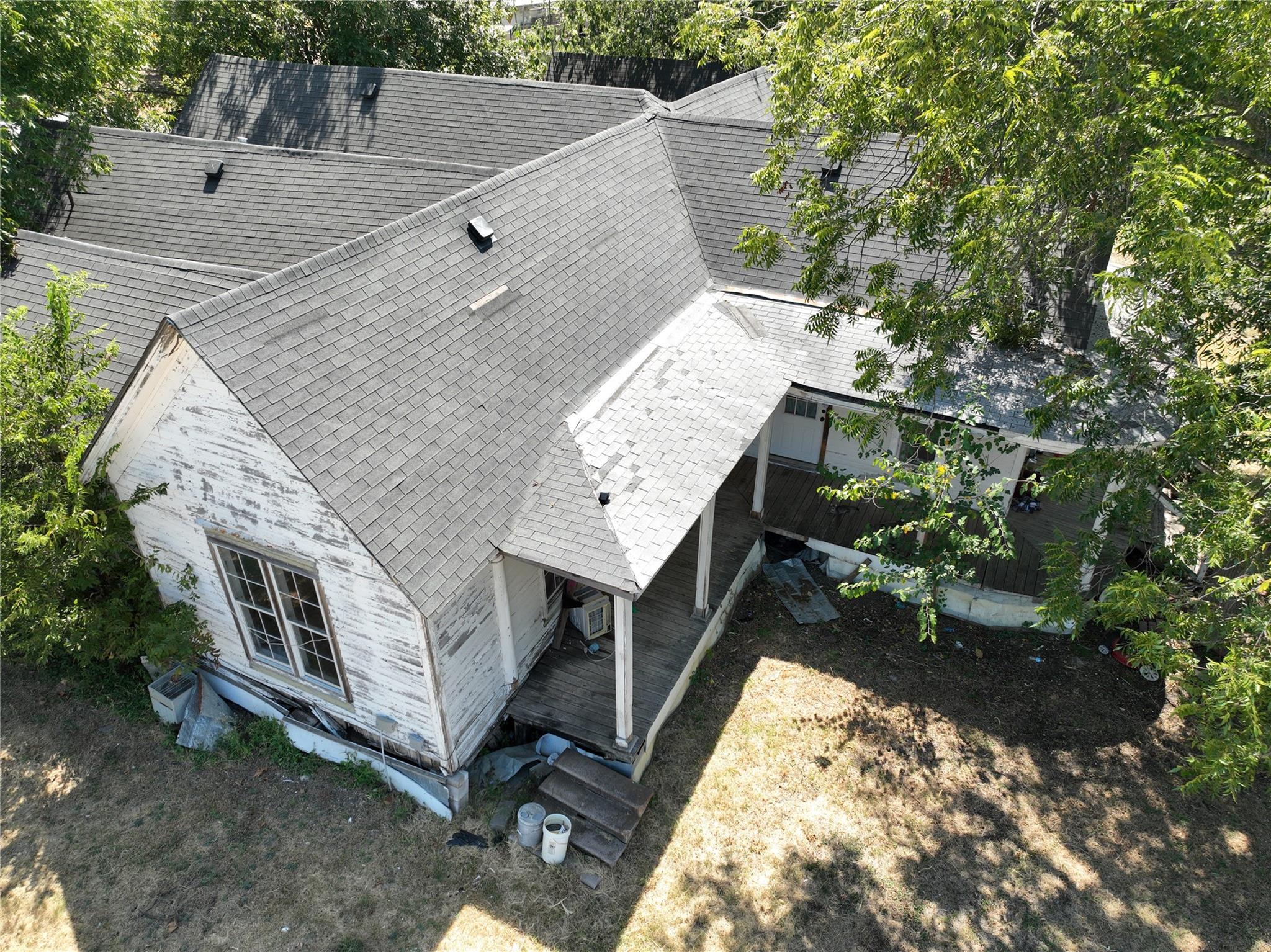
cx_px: 636
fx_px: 881
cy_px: 476
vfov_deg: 56.8
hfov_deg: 71.6
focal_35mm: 24
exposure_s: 1/640
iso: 110
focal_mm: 12.29
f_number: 2.8
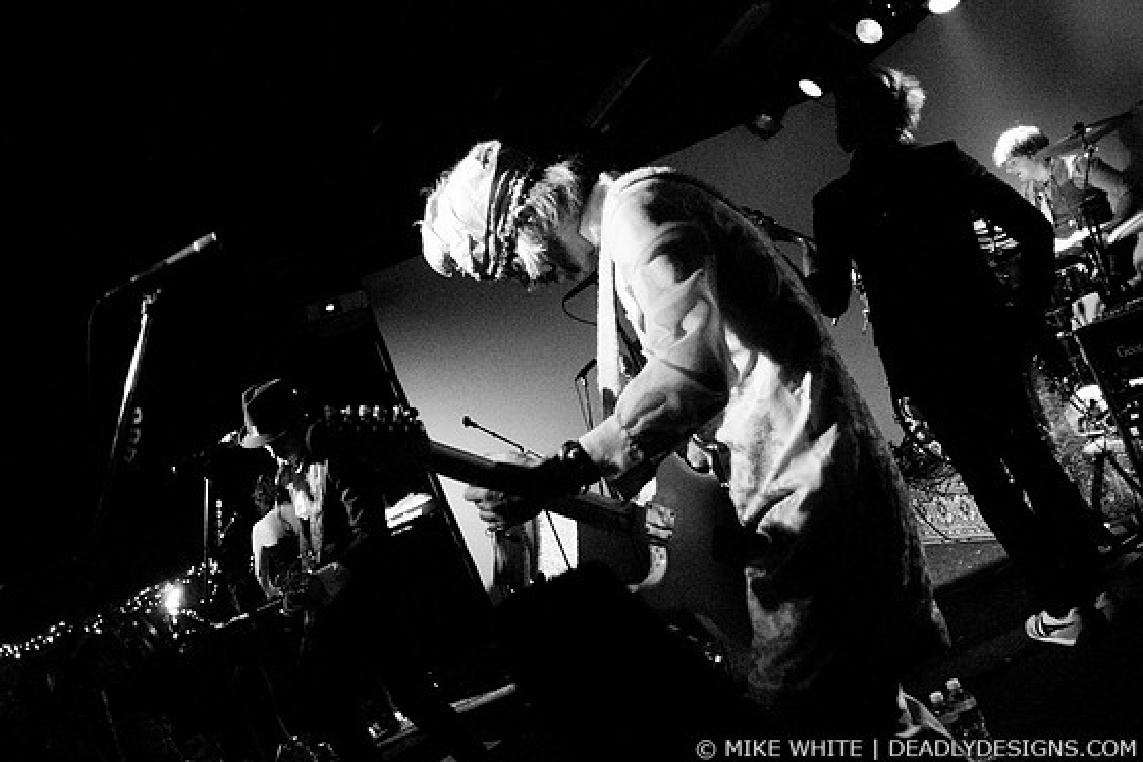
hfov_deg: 60.3
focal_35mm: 31
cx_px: 556
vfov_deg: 42.3
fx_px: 984
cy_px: 374
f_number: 2.8
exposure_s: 1/125
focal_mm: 20
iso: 1250
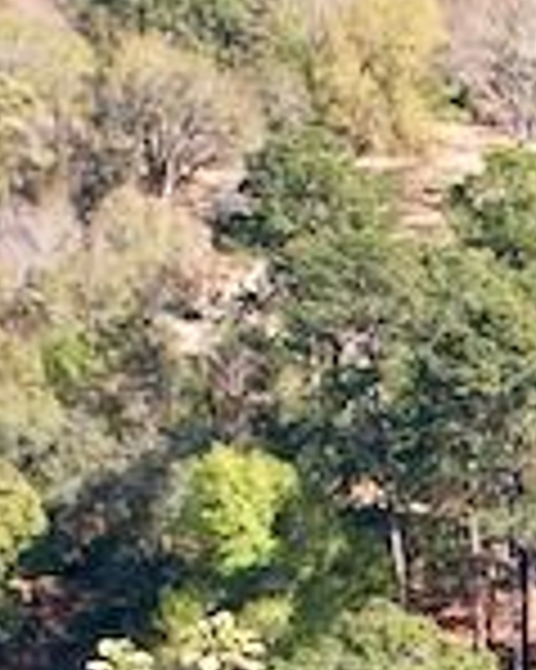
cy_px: 1016
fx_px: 3513
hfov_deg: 8.4
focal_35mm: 177
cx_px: 955
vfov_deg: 10.5
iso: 100
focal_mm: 8.38
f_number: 2.8
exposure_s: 1/90
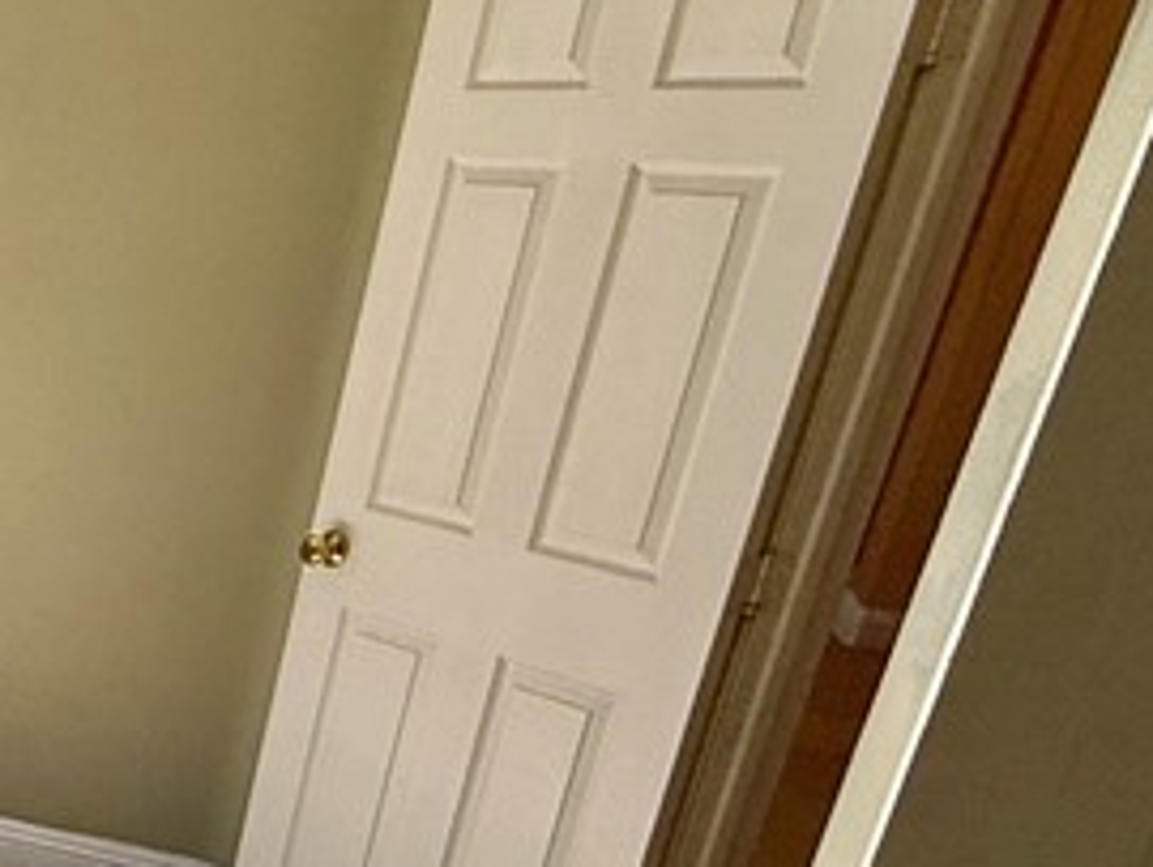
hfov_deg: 24.1
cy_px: 764
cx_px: -752
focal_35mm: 53
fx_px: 1767
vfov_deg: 26.7
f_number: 2.2
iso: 64
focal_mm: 2.22
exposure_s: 1/257
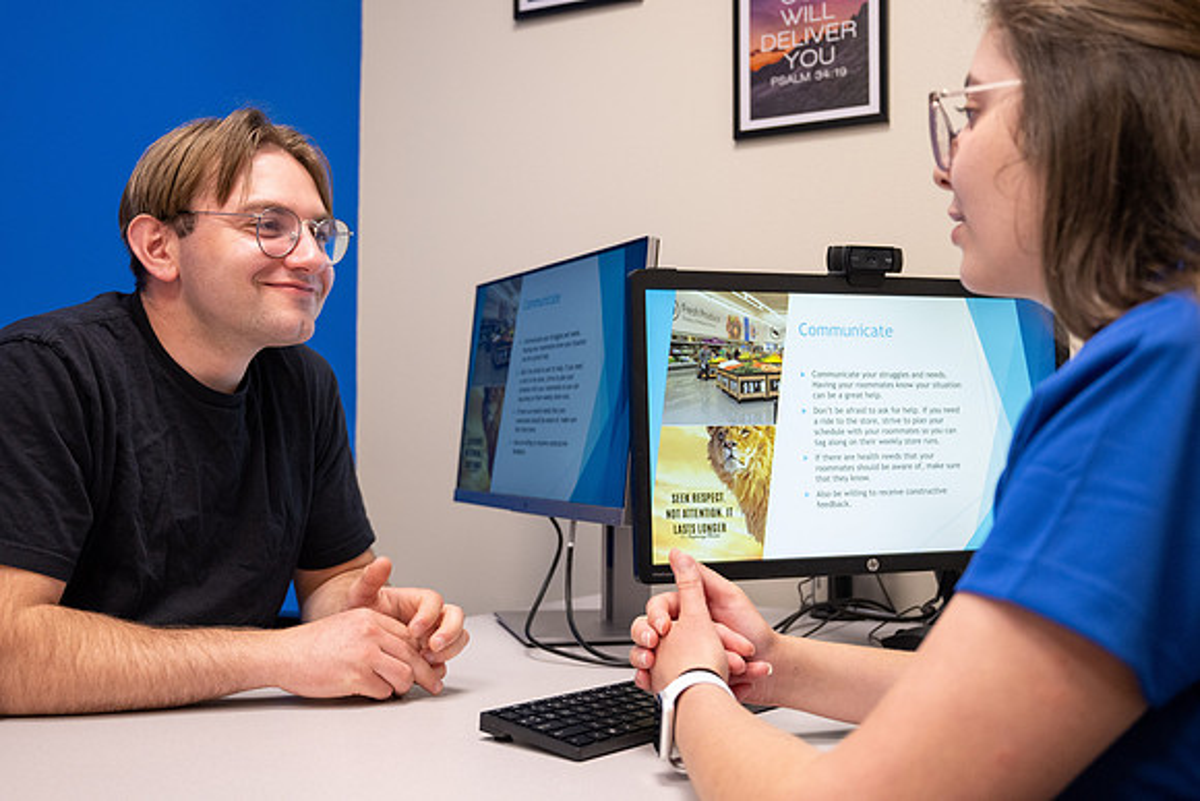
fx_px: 1234
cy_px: 400
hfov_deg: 51.9
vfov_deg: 36.0
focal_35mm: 37
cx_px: 600
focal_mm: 37
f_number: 4
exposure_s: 1/200
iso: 1600
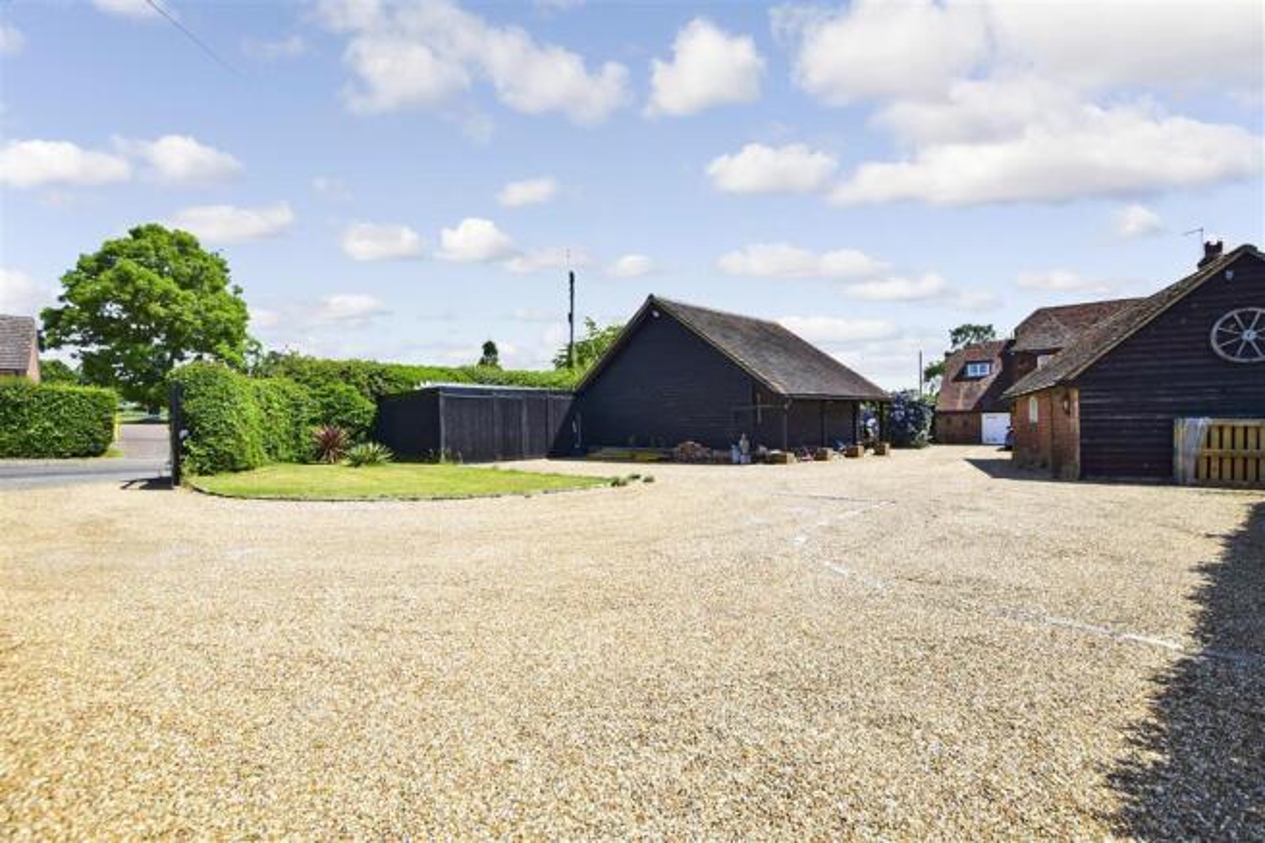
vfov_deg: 77.3
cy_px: 422
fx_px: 527
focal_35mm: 15
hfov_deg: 100.4
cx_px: 632
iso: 400
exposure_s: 1/640
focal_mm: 10
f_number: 7.1
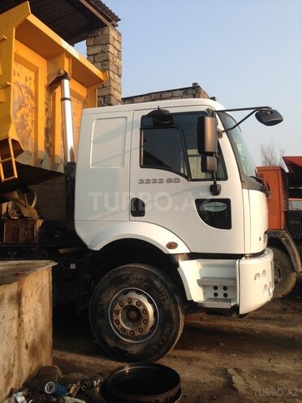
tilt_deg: +4.7
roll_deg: -0.1
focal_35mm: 33
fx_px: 384
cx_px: 151
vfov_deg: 55.4
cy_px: 202
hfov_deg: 42.9
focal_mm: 4.12
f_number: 2.4
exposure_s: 1/669
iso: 50
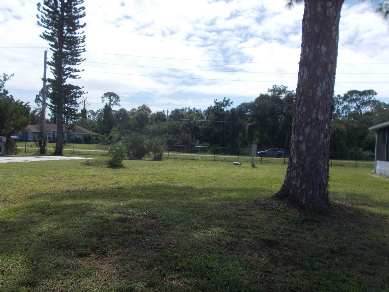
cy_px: 153
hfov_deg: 61.6
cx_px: 200
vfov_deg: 48.2
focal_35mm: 29
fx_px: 326
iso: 80
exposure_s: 1/160
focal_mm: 4.6
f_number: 8
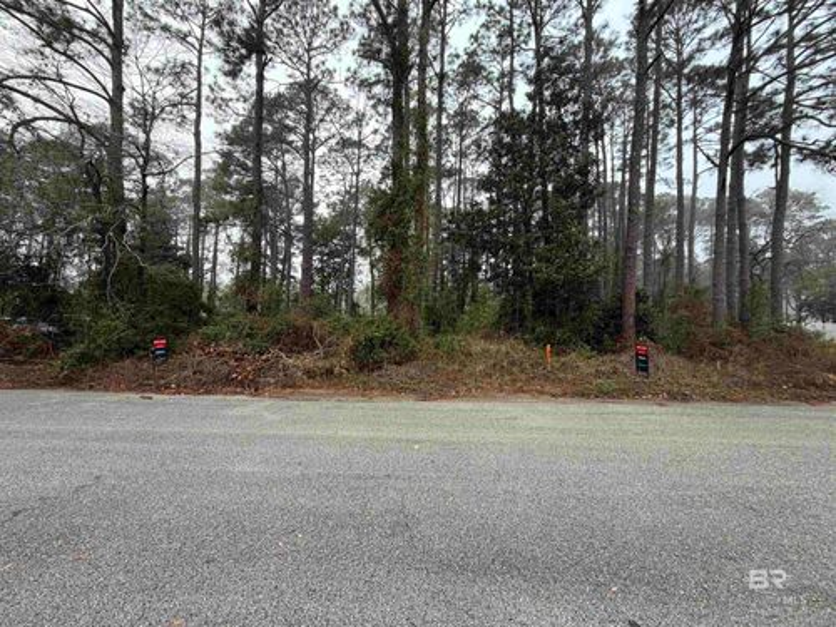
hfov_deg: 102.1
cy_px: 314
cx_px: 418
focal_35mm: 14
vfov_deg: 85.7
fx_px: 338
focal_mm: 2.22
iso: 50
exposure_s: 1/121
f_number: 2.2
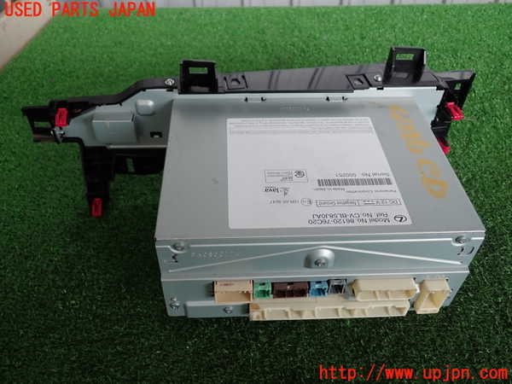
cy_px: 192
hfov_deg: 60.0
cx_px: 256
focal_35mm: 30
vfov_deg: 46.8
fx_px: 444
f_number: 2.3
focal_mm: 5.4
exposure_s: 1/80
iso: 100
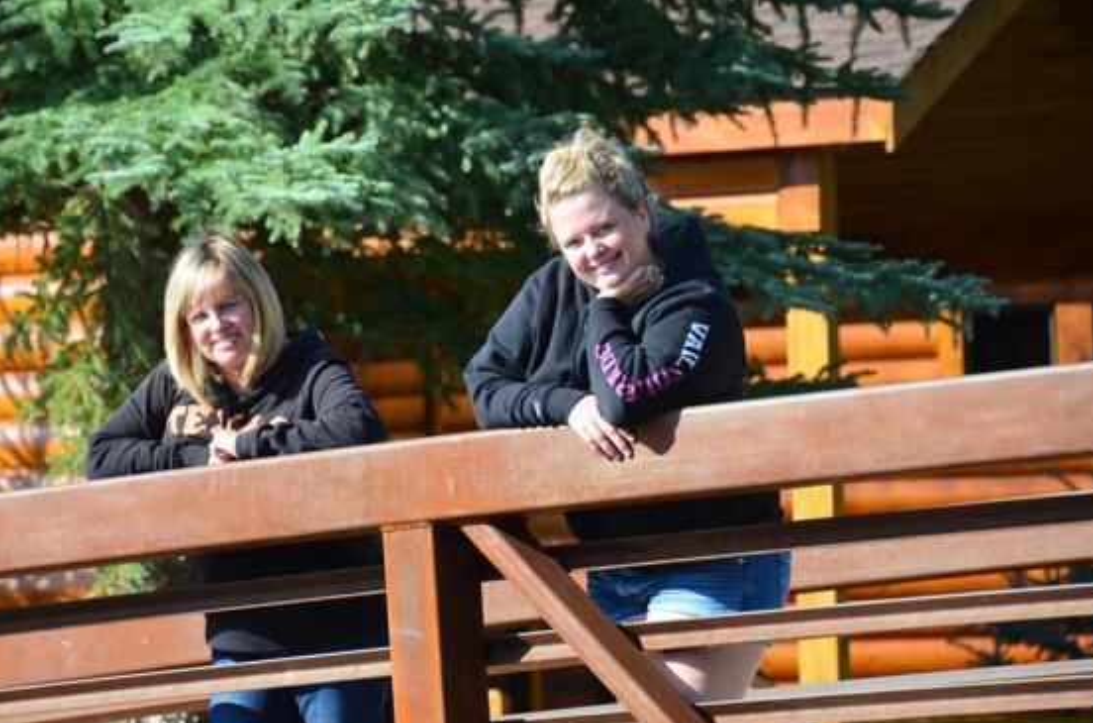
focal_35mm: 261
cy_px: 413
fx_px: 7904
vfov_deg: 5.2
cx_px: 489
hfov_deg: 7.9
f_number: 5.6
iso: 200
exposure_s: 1/400
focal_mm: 150
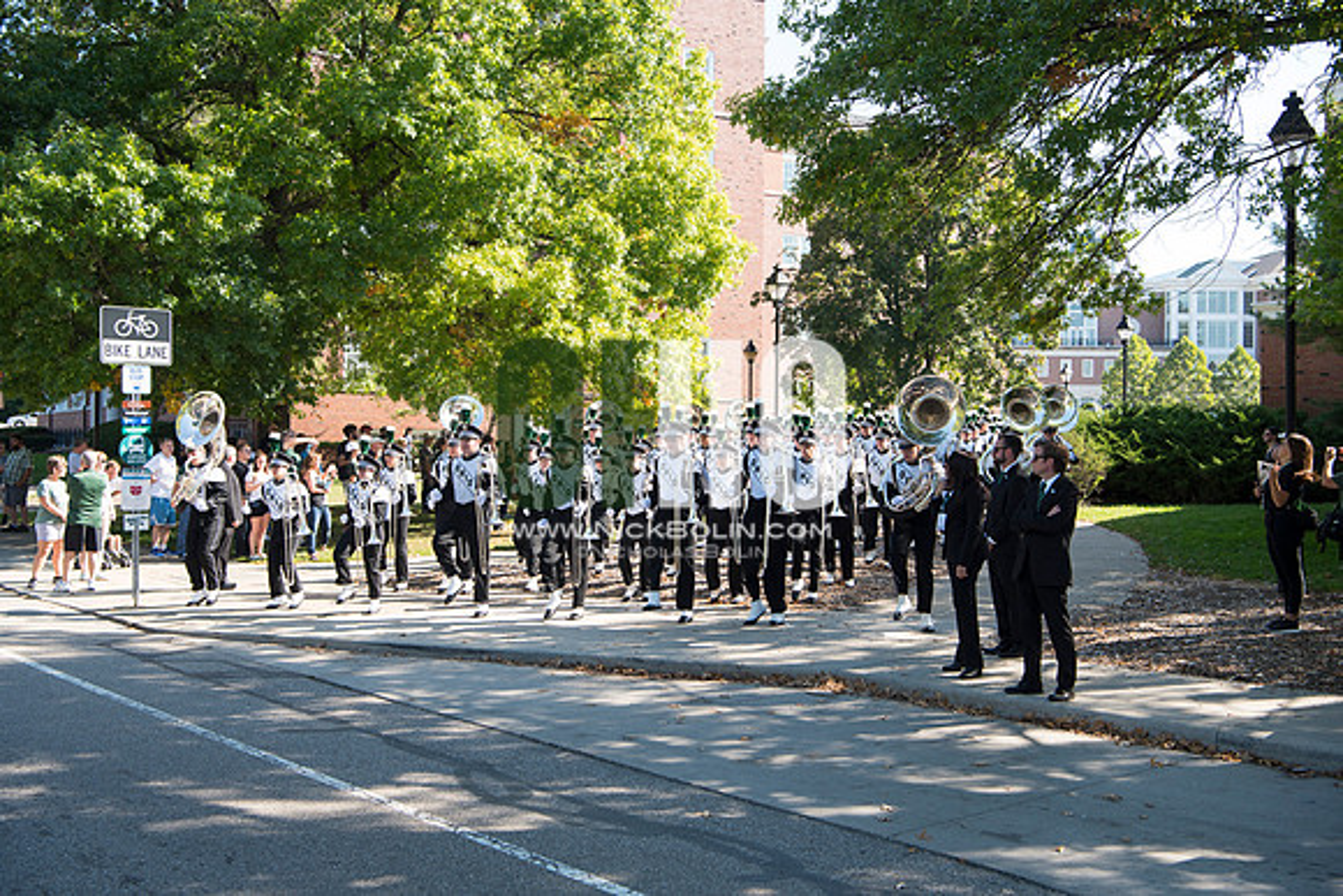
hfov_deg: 48.4
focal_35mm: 40
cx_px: 672
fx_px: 1493
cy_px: 448
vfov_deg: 33.4
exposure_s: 1/200
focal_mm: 40
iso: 125
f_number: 5.6
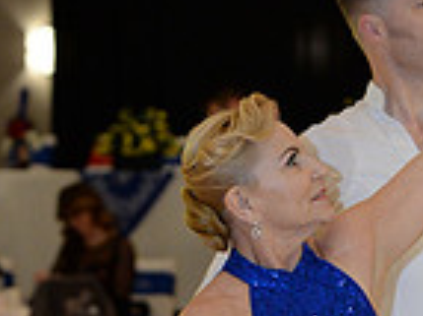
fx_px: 4530
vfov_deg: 4.0
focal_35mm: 371
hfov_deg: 5.3
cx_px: 294
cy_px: 440
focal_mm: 95
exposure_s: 1/250
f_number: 4.5
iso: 3200
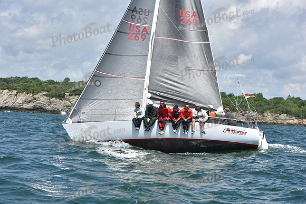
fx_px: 680
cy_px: 102
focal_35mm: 80
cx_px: 153
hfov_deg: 25.4
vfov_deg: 17.1
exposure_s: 1/1250
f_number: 7.1
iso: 250
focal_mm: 80
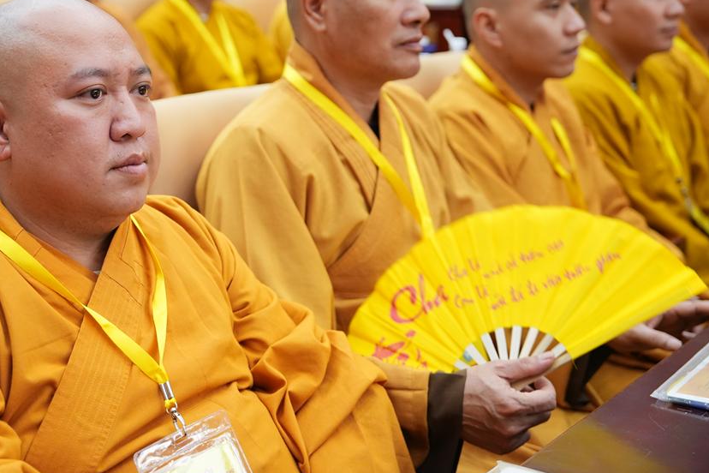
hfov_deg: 33.9
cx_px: 198
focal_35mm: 58
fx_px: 1142
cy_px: 137
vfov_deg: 23.2
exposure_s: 1/125
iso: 1600
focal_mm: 40
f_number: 2.8
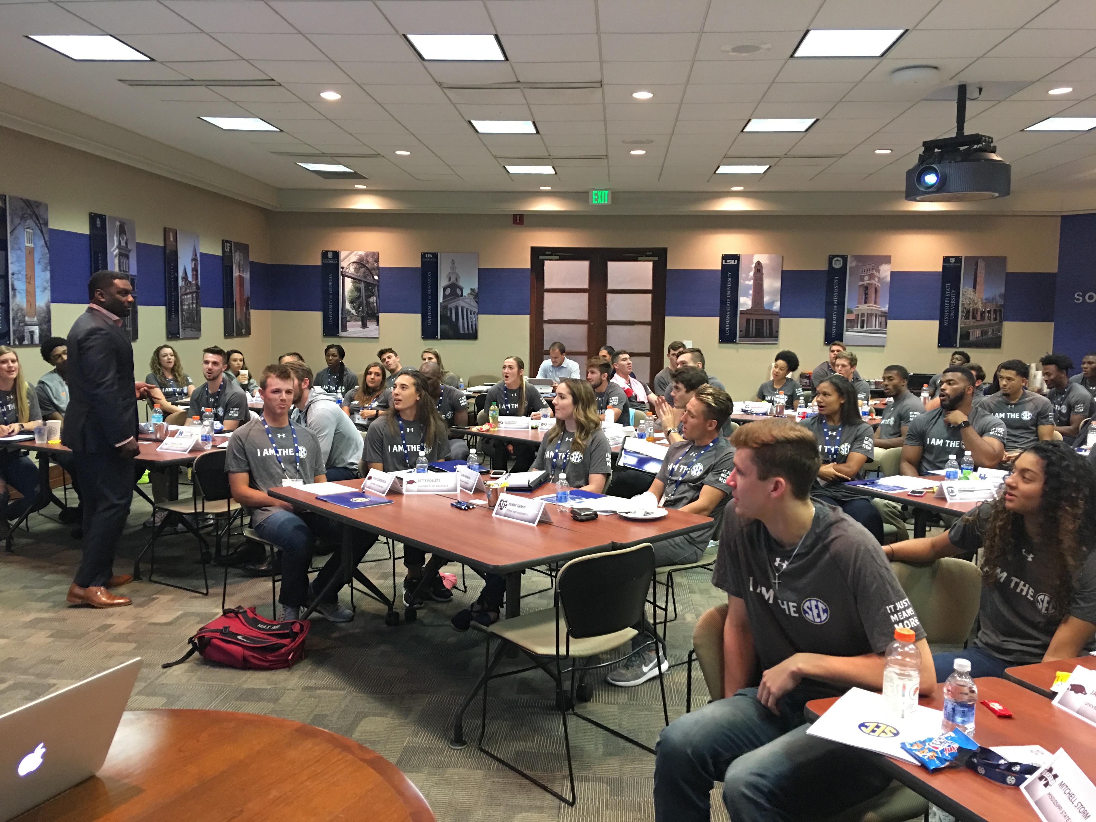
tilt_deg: -3.8
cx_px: 548
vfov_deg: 48.2
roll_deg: -0.4
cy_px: 411
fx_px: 918
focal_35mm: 29
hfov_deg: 61.7
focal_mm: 4.15
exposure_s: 1/10
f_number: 2.2
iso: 100
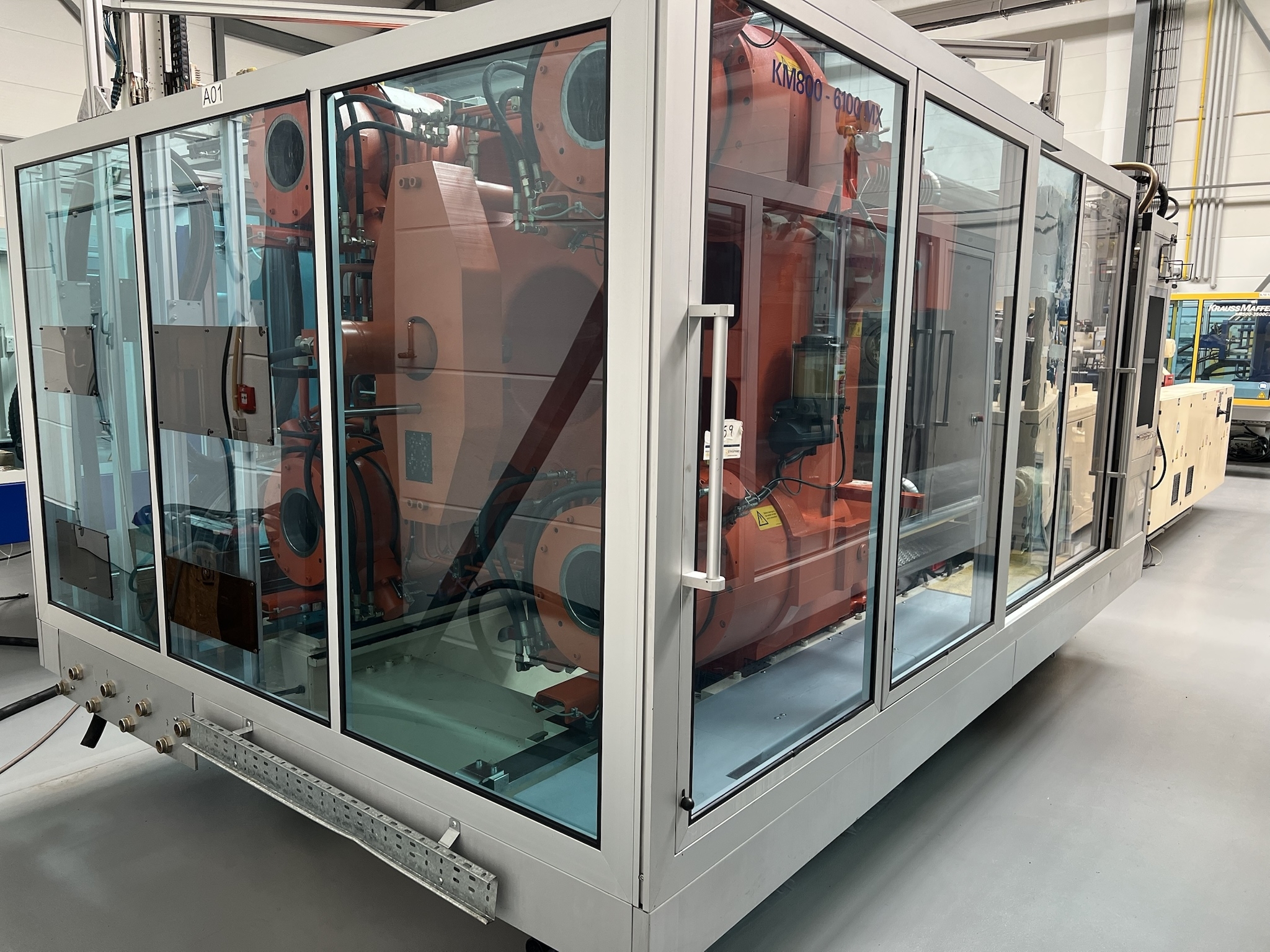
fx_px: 954
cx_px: 635
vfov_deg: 53.1
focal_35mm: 26
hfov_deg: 67.3
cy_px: 476
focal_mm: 5.7
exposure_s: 1/109
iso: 125
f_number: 1.5
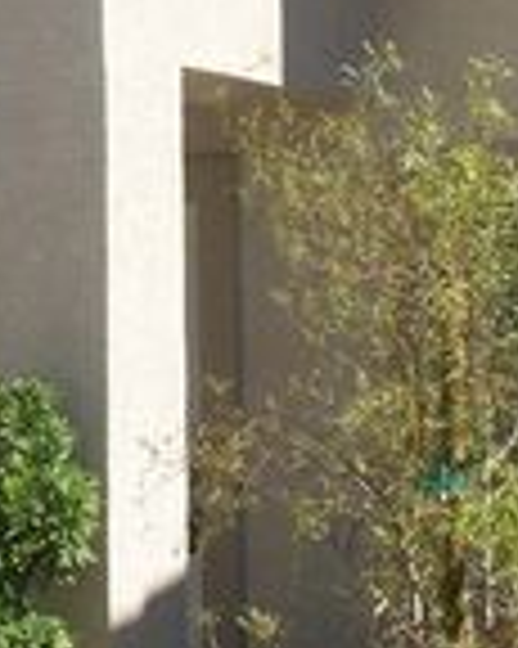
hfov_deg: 11.8
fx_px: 2475
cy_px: 97
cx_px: 9
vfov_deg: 14.8
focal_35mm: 129
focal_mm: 6.3
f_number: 3.9
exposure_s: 1/640
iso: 64
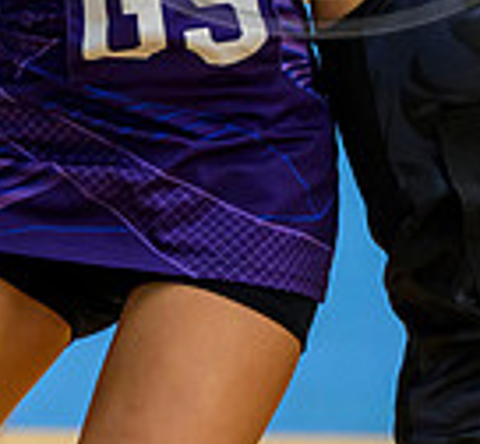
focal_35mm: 447
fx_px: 6760
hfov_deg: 4.1
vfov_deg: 3.7
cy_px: -321
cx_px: 214
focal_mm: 102
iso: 4000
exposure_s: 1/800
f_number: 2.8
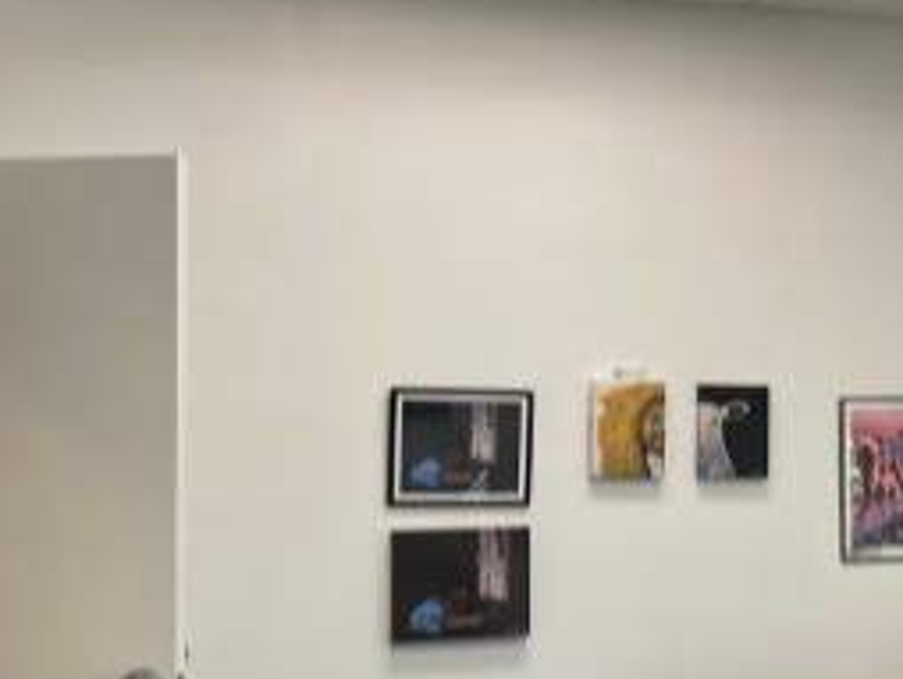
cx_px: 647
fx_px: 1697
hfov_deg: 29.4
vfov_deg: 22.6
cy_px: 368
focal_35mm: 65
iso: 125
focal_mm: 5.1
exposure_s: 1/120
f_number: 1.6
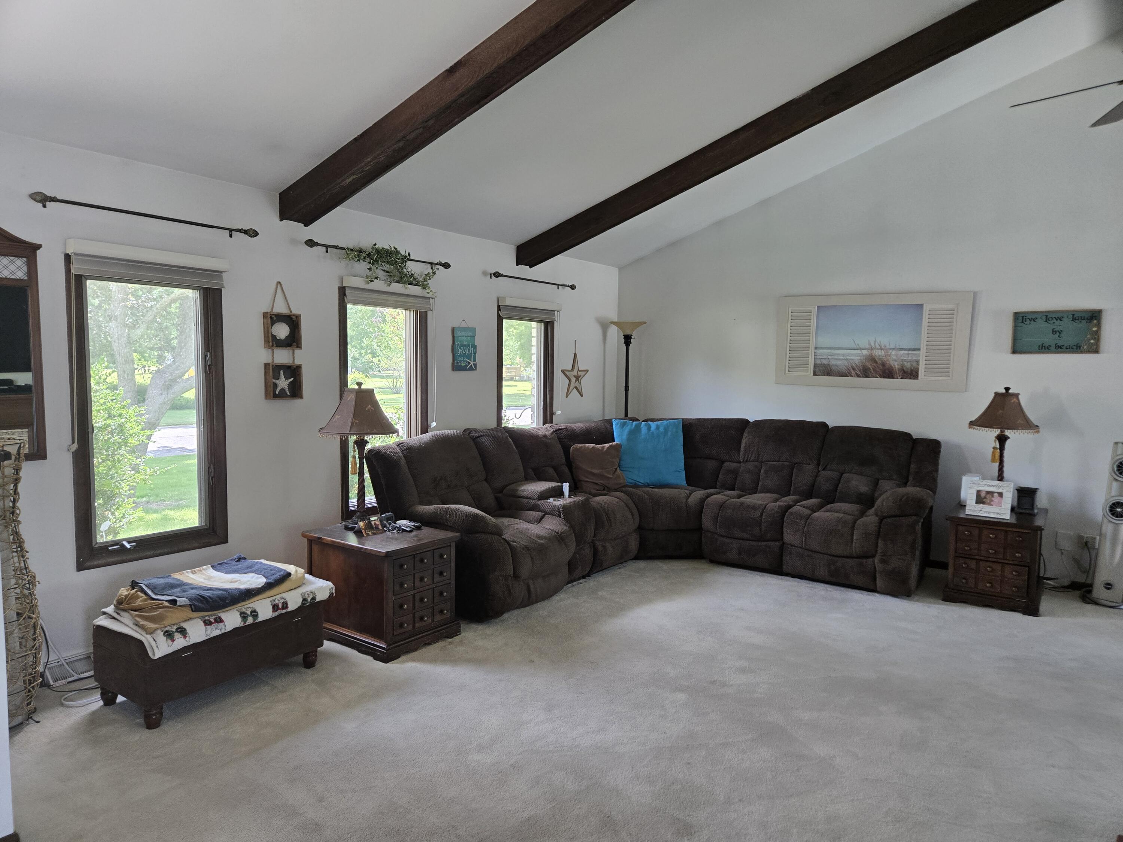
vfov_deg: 58.9
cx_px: 562
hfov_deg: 73.9
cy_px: 421
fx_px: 746
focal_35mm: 23
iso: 160
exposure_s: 1/120
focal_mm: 5.4
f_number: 1.8
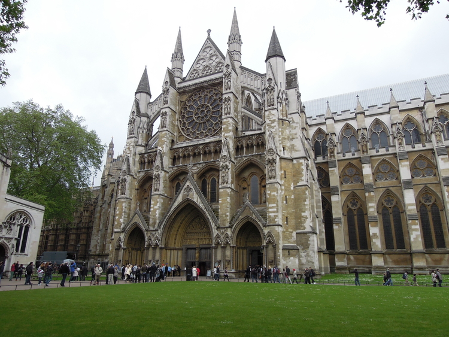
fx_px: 311
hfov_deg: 71.6
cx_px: 224
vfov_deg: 56.8
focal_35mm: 24
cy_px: 168
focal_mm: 4.3
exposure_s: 1/1250
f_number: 3.2
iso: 160
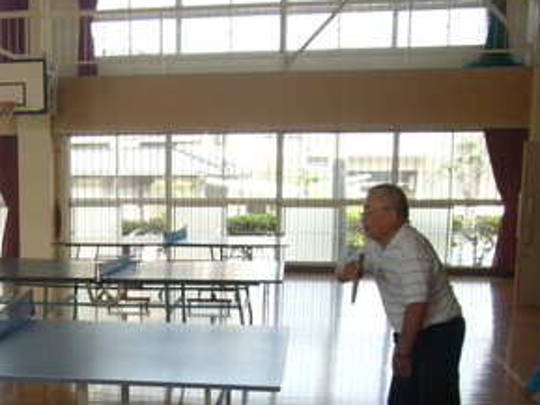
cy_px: 392
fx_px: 968
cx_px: 73
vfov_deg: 22.8
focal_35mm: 62
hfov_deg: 30.1
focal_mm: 4.6
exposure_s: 1/80
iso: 80
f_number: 2.8
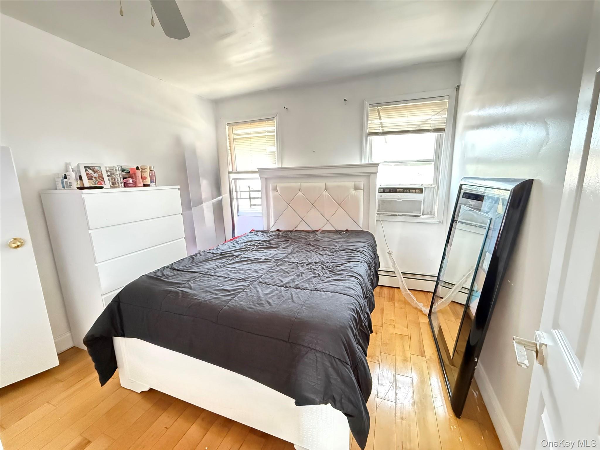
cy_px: 225
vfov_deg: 85.7
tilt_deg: -10.5
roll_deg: +0.4
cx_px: 300
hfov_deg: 102.1
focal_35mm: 14
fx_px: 243
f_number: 2.2
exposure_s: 1/60
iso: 1250
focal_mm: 2.22
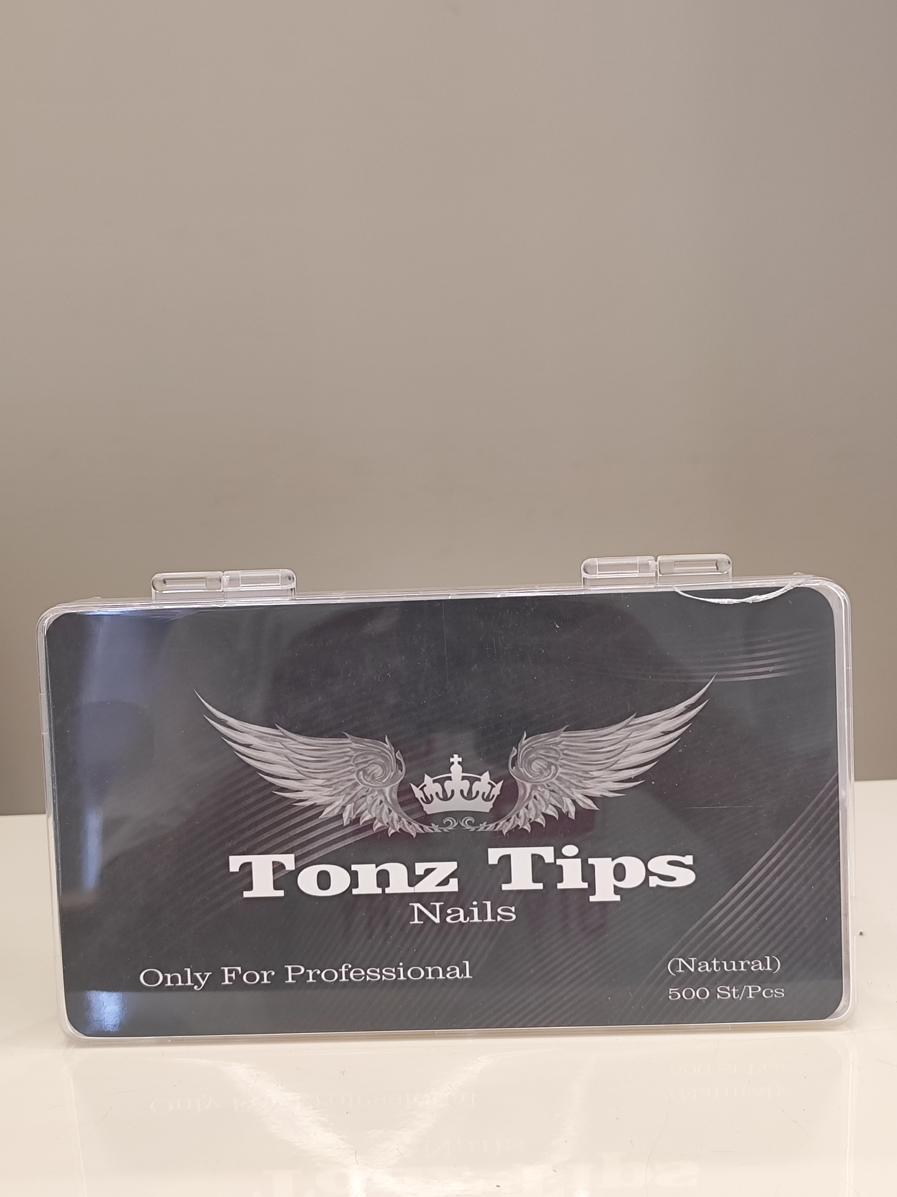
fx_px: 829
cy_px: 598
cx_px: 448
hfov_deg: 56.8
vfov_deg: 71.6
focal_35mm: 24
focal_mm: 5.89
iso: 179
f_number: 1.89
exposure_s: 1/100
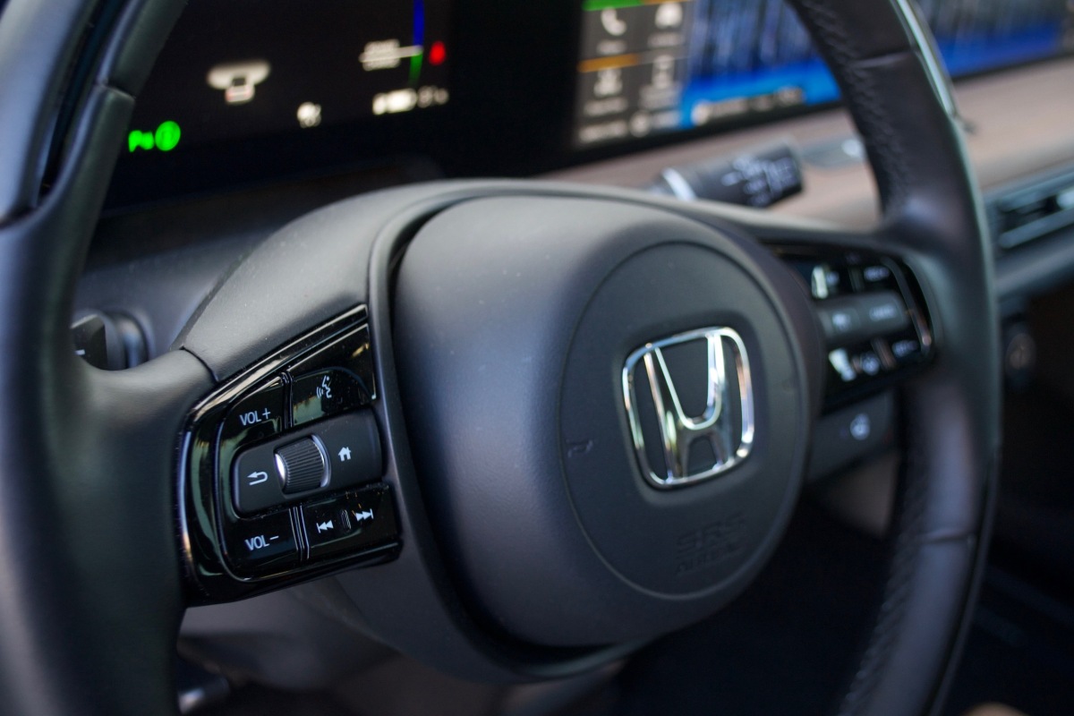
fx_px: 1298
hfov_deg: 45.0
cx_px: 537
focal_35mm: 44
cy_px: 358
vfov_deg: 30.8
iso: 400
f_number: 4.5
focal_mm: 29
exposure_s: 1/30
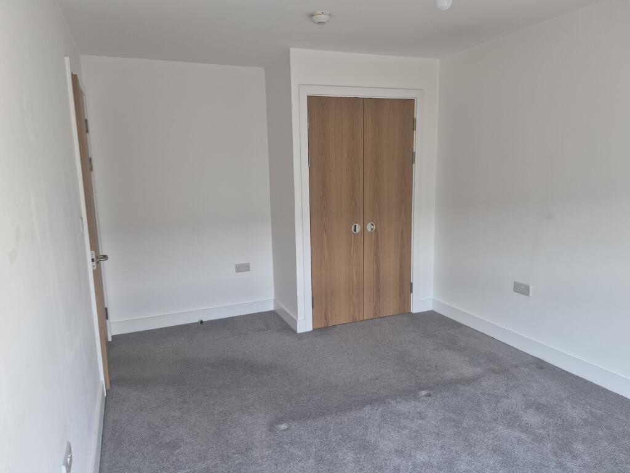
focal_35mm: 23
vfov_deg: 58.9
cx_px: 315
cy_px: 236
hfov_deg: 73.9
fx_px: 419
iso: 125
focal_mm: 5.4
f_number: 1.8
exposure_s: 1/100
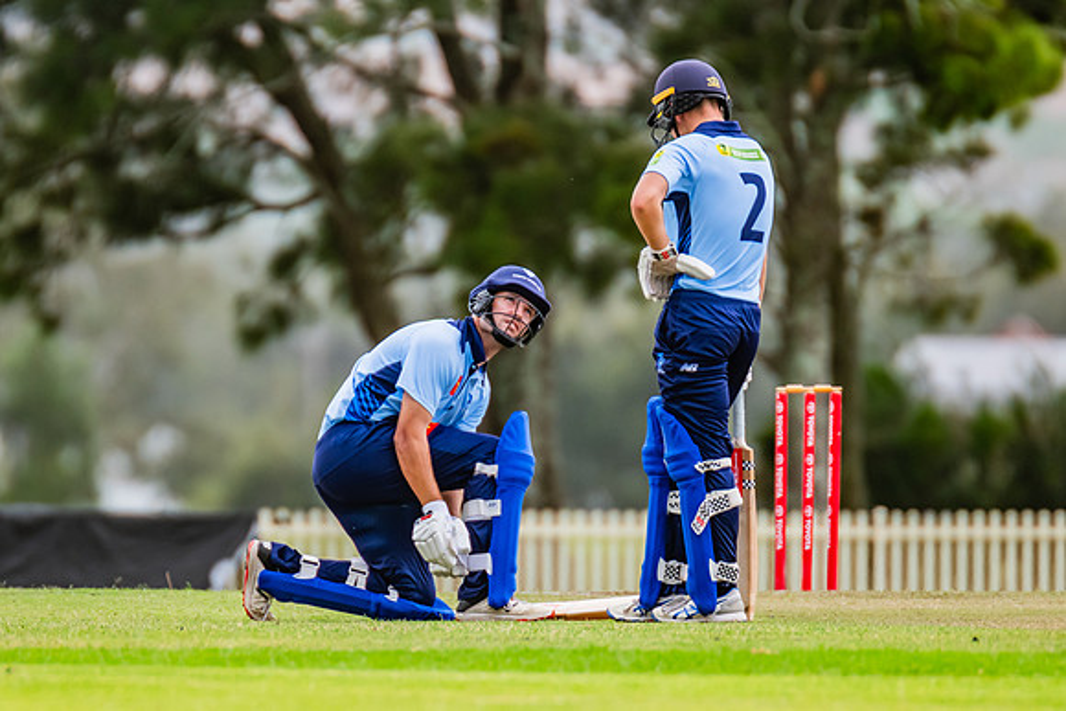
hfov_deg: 2.3
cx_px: 471
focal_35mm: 878
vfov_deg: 1.6
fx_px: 25989
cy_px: 368
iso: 800
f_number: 6.3
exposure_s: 1/1250
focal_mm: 600
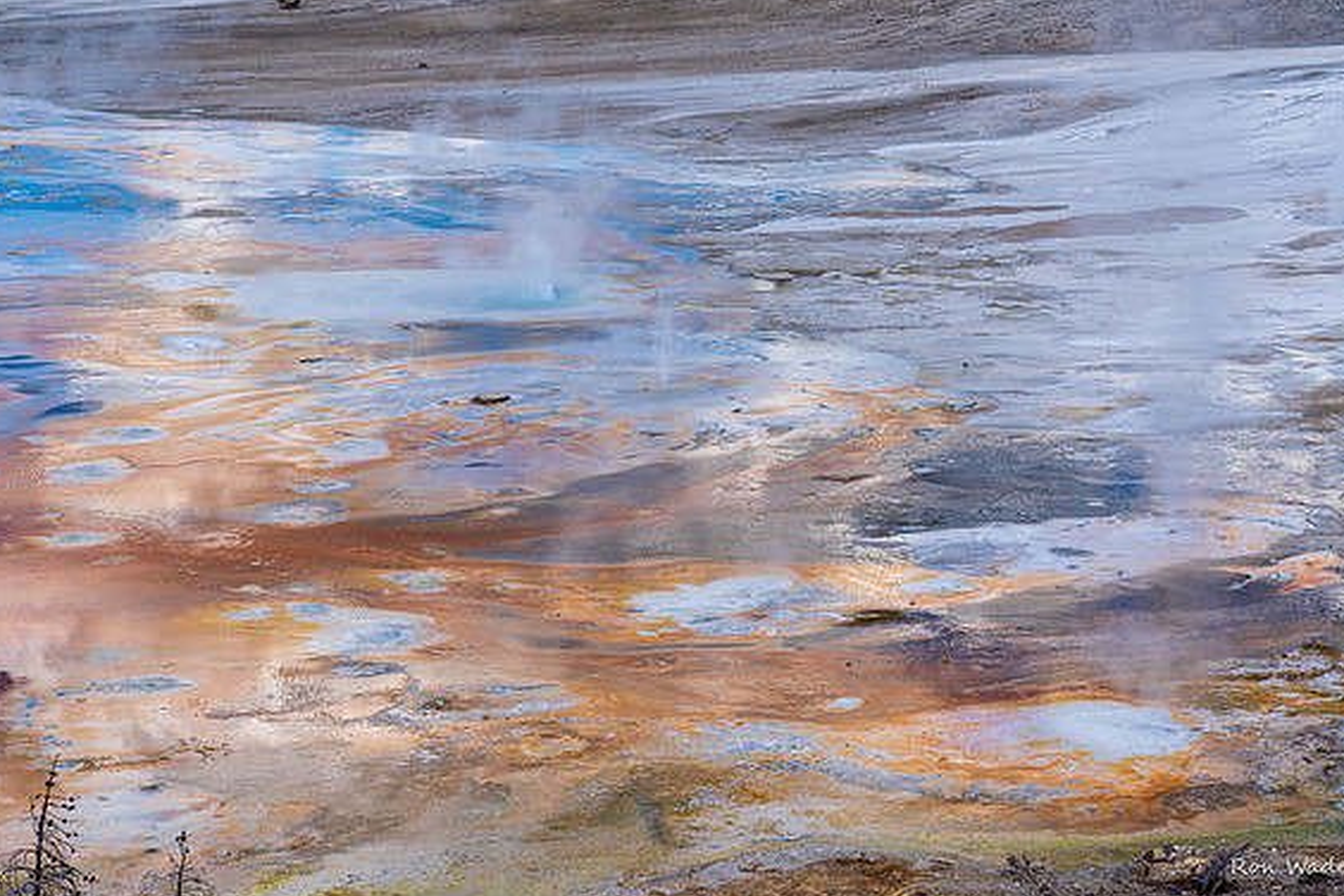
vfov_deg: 18.9
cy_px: 454
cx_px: 679
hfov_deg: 28.1
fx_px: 2688
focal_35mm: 72
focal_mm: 70
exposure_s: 1/200
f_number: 10
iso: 100
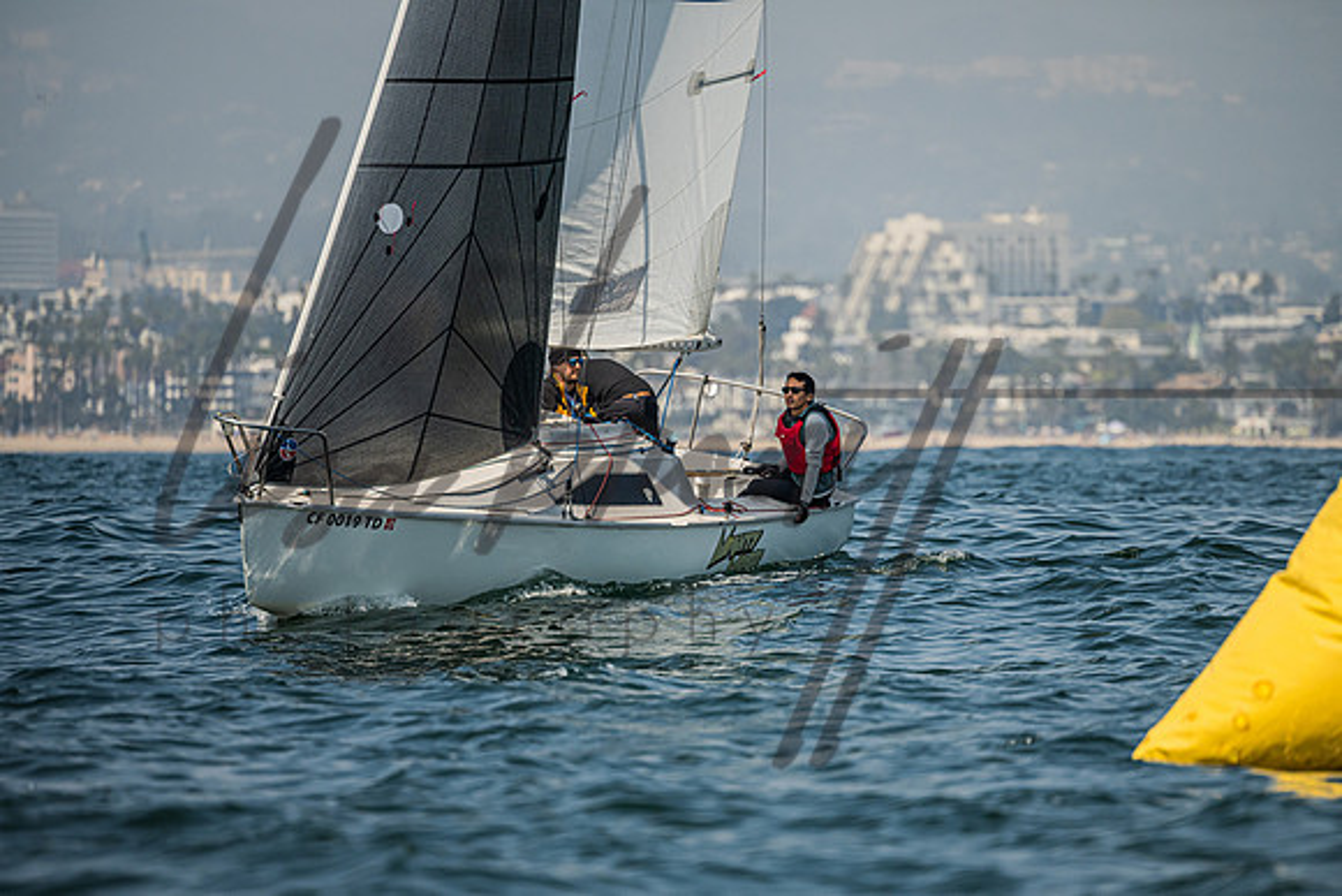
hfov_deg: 4.7
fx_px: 16520
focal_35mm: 443
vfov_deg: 3.1
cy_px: 486
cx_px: 712
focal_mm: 400
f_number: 5.6
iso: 450
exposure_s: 1/4000
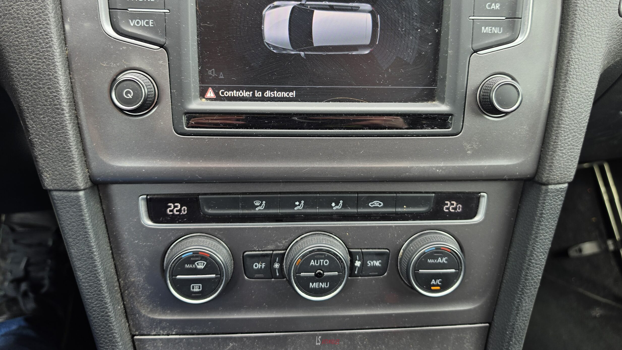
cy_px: 117
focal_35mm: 26
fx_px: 429
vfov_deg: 43.8
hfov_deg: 71.9
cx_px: 303
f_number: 1.4
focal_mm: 6.5
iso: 12
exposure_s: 1/59.4
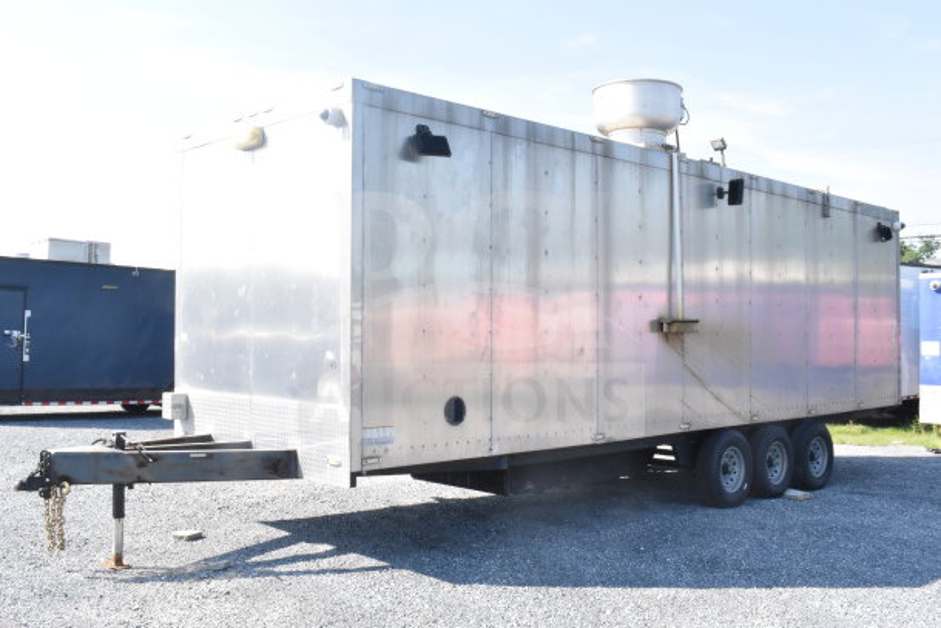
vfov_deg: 38.4
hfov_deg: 55.1
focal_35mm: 34
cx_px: 470
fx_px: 902
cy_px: 314
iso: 1800
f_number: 25
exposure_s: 1/160
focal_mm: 23
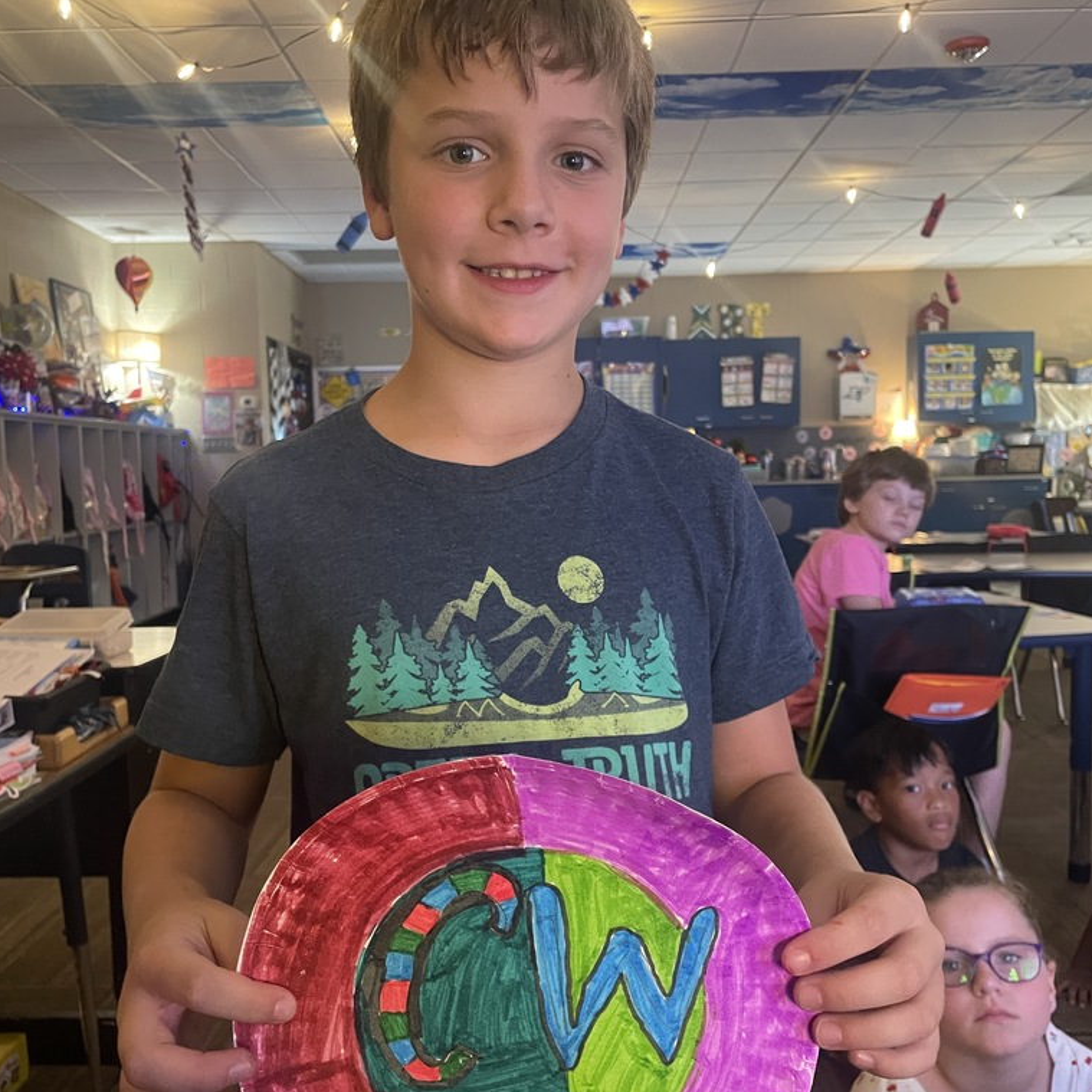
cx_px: 548
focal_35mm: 31
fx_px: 1106
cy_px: 575
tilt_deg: -5.7
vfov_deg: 52.5
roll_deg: +1.5
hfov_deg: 52.5
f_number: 1.6
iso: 400
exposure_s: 1/40
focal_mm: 4.2
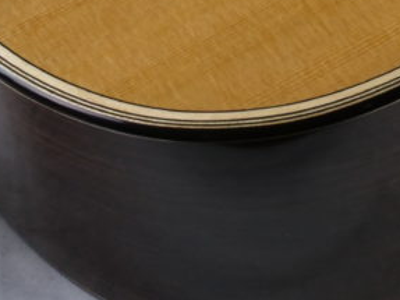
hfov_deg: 10.4
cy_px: -233
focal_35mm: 186
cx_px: 546
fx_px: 2148
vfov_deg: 7.7
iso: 1250
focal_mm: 25
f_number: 11
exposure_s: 1/60
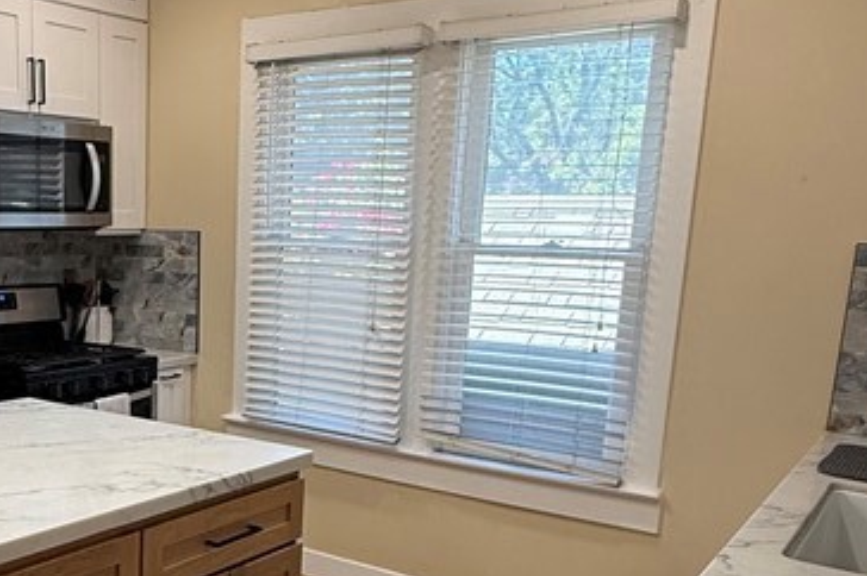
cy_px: 428
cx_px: 179
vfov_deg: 32.0
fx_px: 987
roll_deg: -1.4
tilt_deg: -11.4
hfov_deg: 45.2
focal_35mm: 41
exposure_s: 1/120
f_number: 2.2
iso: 200
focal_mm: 2.22
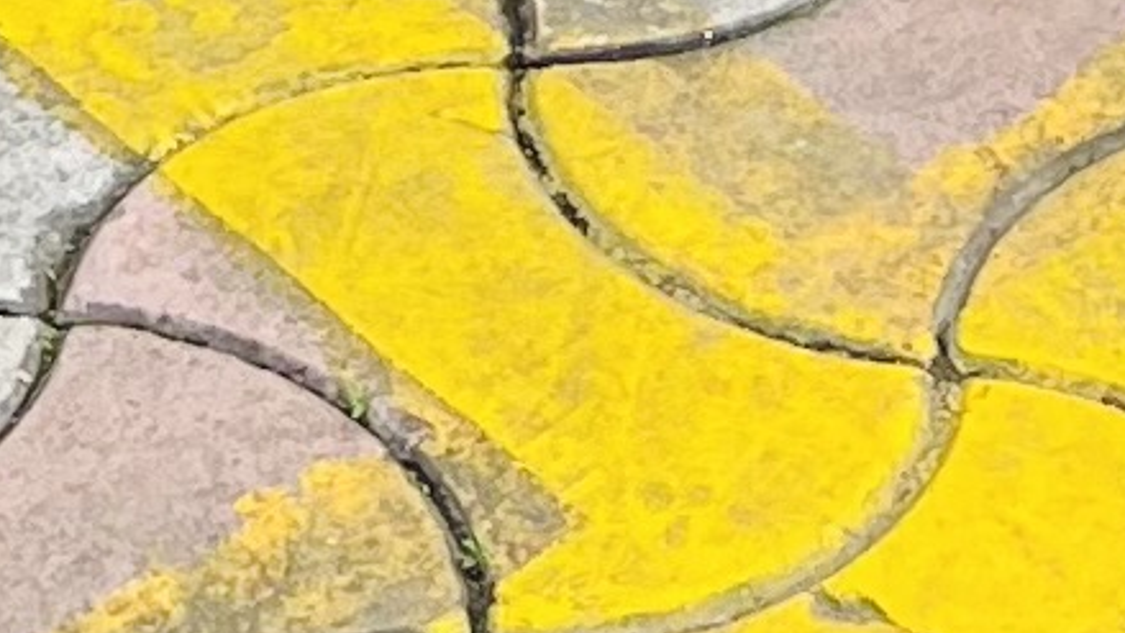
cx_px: 892
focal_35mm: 260
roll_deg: -1.2
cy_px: -3701
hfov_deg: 8.3
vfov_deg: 3.7
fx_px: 7756
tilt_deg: -3.5
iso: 50
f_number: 1.5
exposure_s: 1/597
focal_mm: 5.7
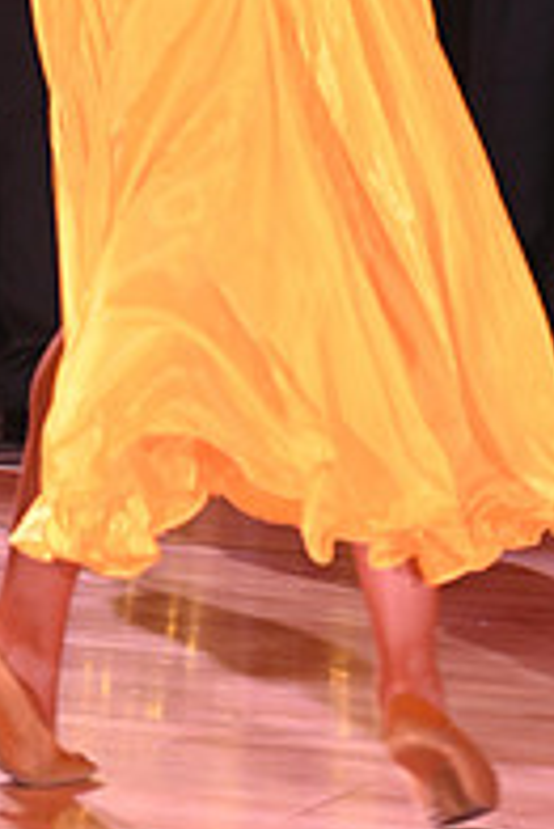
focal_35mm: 430
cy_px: -245
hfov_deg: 3.2
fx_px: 9908
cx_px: 91
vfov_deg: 4.8
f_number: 5
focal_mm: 145
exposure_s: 1/200
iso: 2000
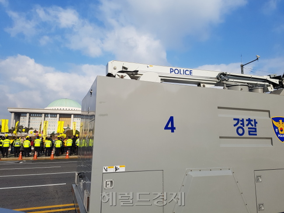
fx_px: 213
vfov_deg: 53.0
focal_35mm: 26
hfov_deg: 67.3
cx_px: 142
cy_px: 106
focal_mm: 4.2
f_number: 1.7
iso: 50
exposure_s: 1/3192
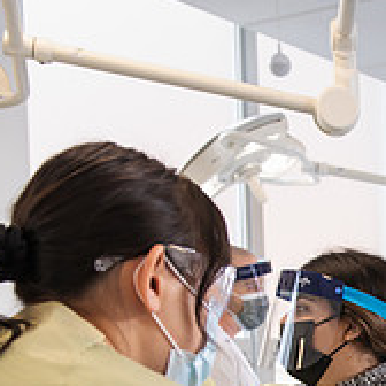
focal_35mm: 85
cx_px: 469
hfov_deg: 19.2
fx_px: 1072
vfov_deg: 19.4
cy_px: 440
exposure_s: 1/200
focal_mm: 29
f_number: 3.5
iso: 500
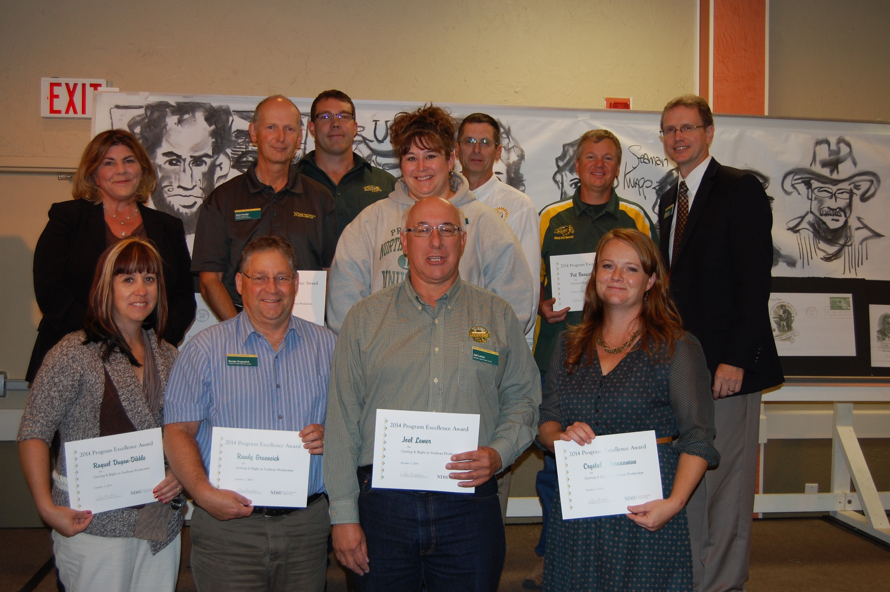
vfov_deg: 29.8
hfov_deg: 43.6
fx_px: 1112
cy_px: 296
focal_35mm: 45
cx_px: 445
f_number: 4.2
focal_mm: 30
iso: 400
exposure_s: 1/60
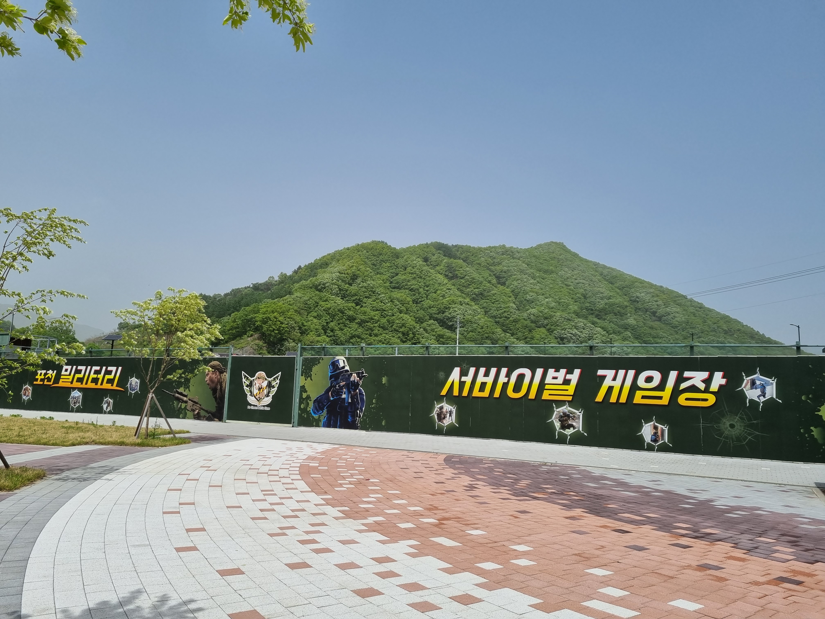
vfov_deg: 53.1
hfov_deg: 67.3
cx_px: 412
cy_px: 310
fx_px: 620
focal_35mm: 26
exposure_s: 1/5376
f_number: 1.8
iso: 50
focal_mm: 5.4
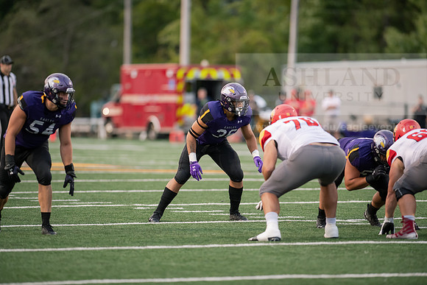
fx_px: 3559
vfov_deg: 4.6
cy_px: 142
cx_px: 214
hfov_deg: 6.9
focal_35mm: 300
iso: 1600
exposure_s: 1/800
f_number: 2.8
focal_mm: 300
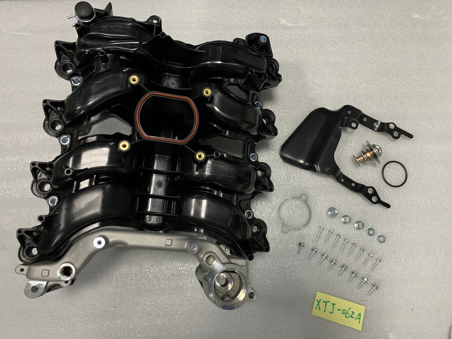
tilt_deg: -78.4
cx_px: 226
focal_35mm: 26
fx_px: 339
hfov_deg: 67.3
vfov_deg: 53.1
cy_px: 170
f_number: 1.8
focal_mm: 4.25
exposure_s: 1/60
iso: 320
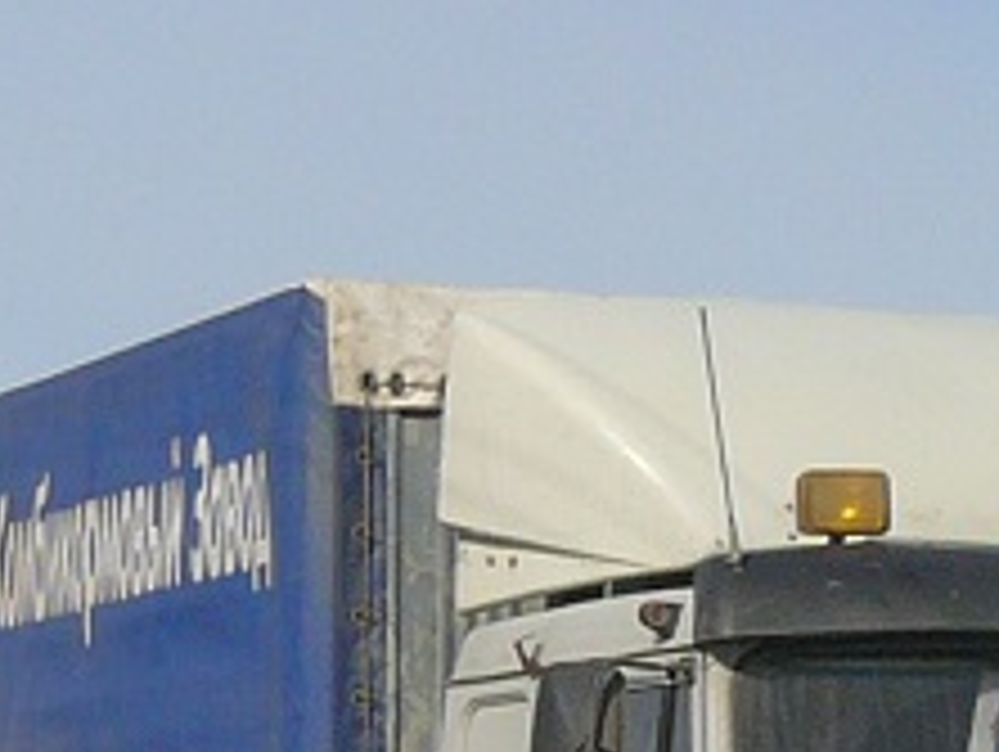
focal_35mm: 225
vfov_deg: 6.6
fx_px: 6500
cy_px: 858
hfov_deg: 8.8
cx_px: 902
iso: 80
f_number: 5.6
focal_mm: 7
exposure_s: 1/800
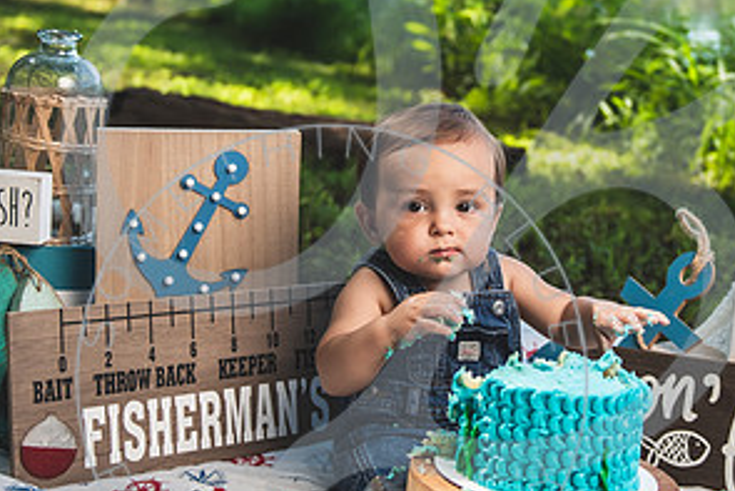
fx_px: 1491
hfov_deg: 27.6
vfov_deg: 18.6
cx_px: 456
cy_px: 171
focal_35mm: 73
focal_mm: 34
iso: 100
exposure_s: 1/640
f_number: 2.8
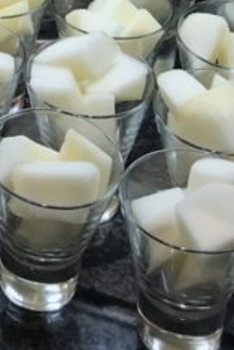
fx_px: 1236
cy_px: -188
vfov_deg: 14.9
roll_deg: +2.4
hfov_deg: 10.3
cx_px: -148
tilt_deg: -25.3
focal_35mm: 127
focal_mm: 3.99
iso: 32
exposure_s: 1/100
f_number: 1.8
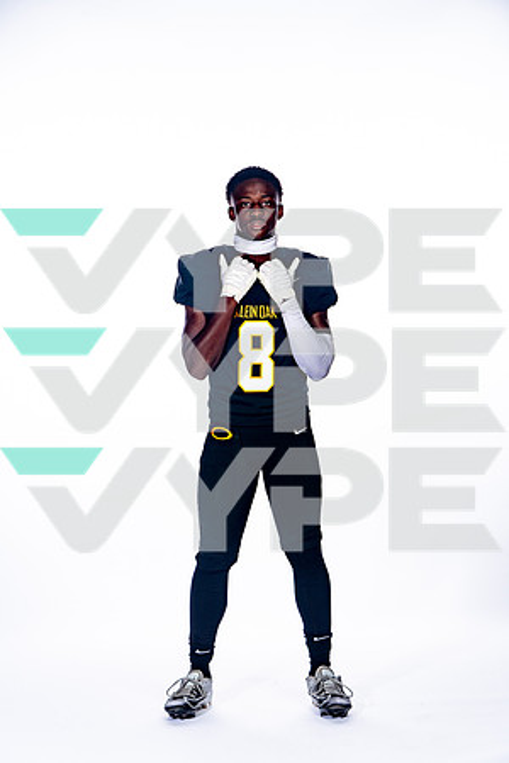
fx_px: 1909
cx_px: 254
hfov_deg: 15.2
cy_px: 382
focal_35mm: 90
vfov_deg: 22.6
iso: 250
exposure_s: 1/250
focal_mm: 90
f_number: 8
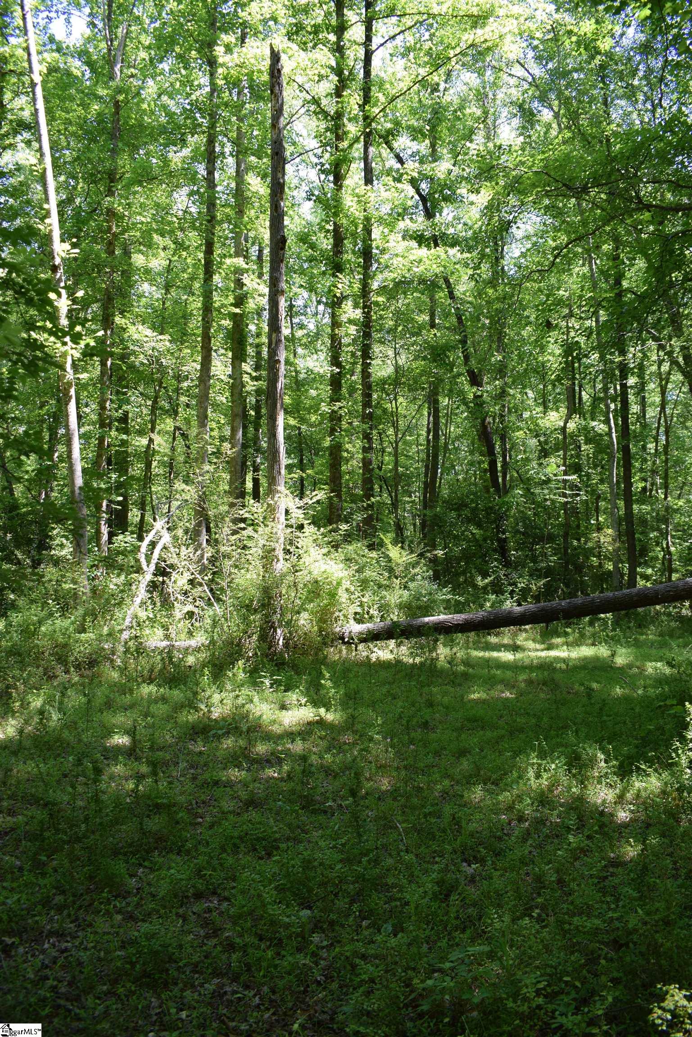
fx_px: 778
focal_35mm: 27
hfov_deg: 47.9
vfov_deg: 67.4
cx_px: 346
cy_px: 518
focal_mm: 18
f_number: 6.3
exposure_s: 1/160
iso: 400
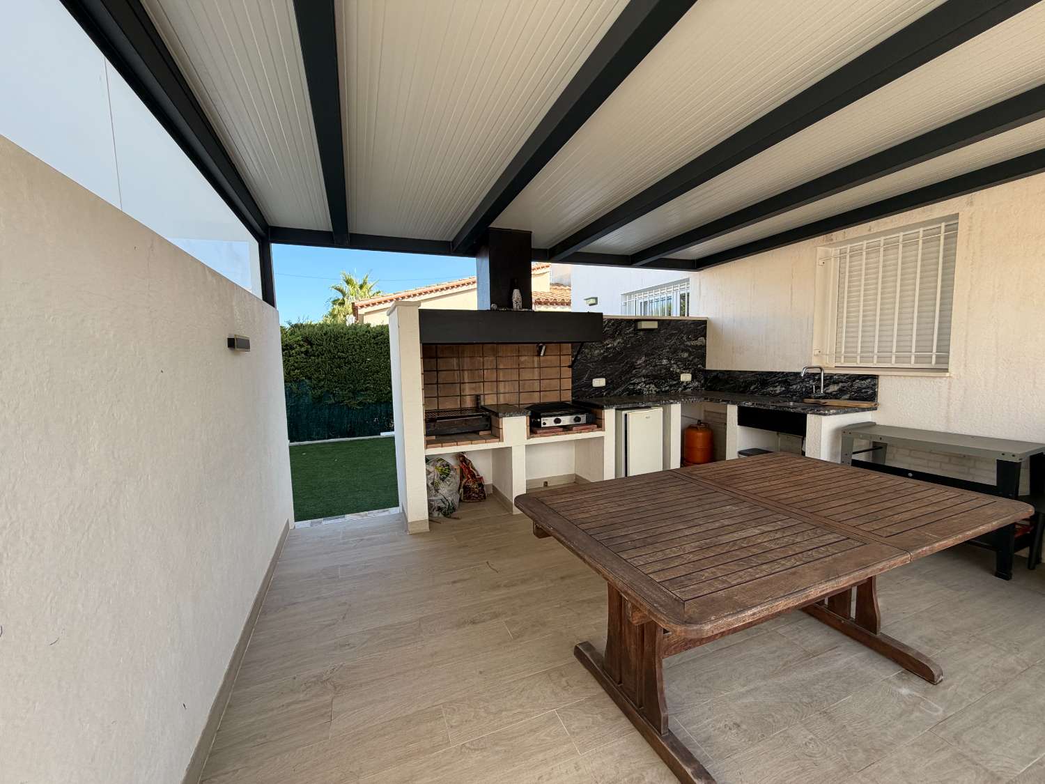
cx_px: 522
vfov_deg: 85.7
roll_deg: +1.4
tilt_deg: -5.1
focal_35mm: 14
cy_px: 392
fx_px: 423
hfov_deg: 102.1
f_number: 2.2
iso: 40
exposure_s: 1/243
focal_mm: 2.22
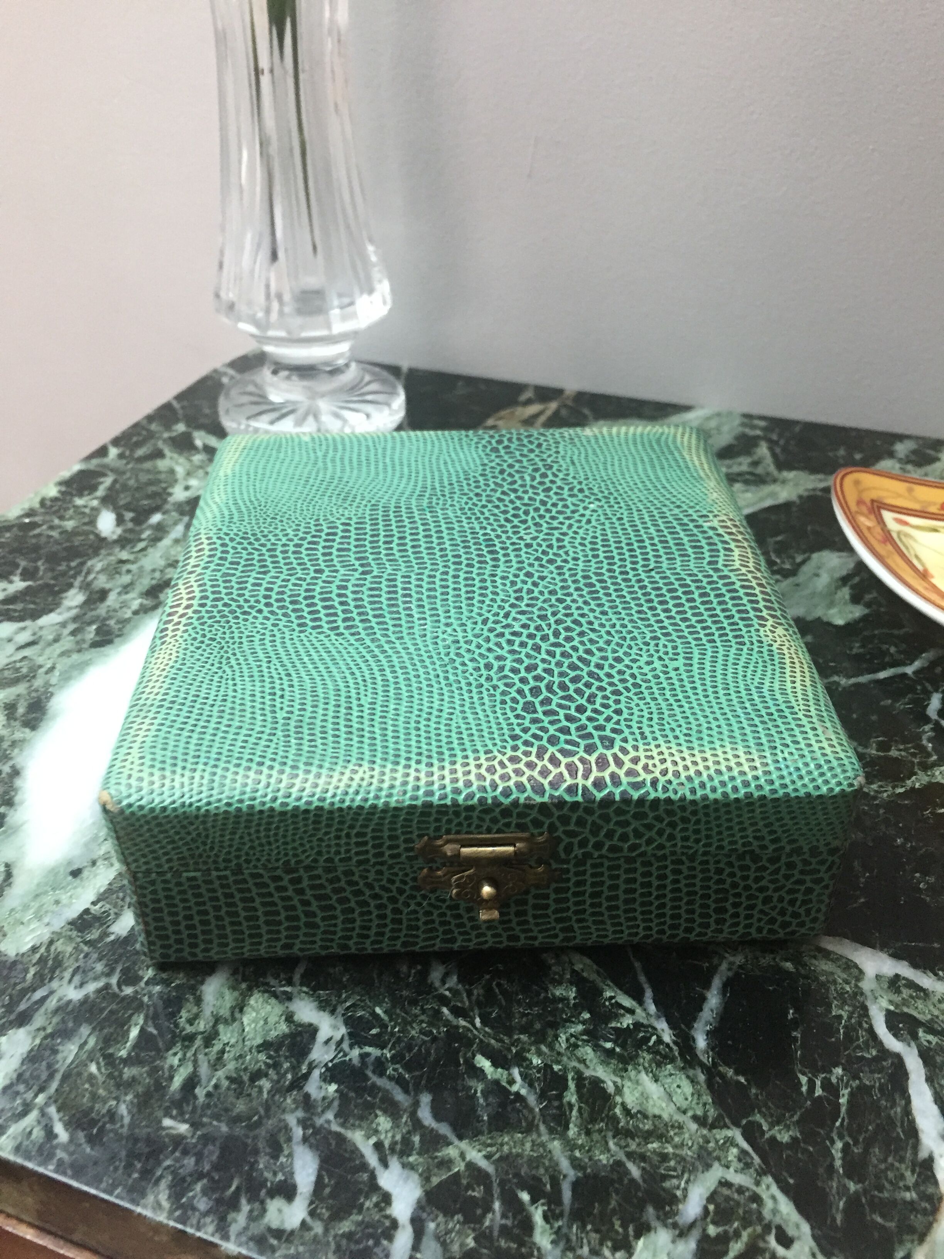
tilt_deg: -35.1
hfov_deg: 48.2
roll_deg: +2.0
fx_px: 1054
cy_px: 630
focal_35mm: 29
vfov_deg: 61.7
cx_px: 472
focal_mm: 4.15
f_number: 2.2
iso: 200
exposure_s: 1/33
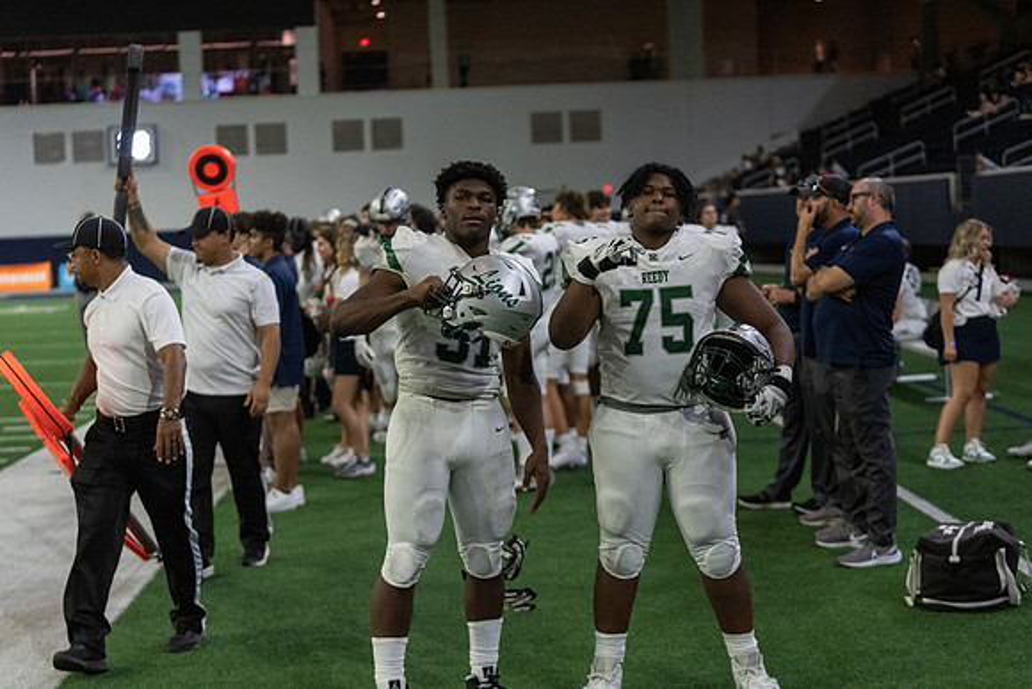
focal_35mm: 70
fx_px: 2007
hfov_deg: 28.8
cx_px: 516
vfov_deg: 19.5
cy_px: 344
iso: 4000
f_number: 2.8
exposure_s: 1/1250
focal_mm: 70
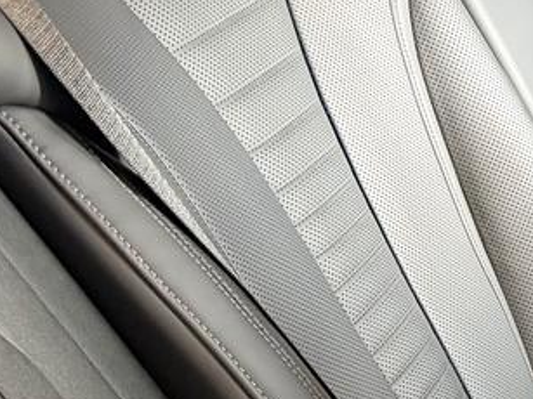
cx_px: 878
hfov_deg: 17.1
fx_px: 1539
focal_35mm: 100
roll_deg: -4.9
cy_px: 243
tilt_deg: -23.4
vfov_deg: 14.8
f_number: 1.78
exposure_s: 1/36
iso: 800
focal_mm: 6.76
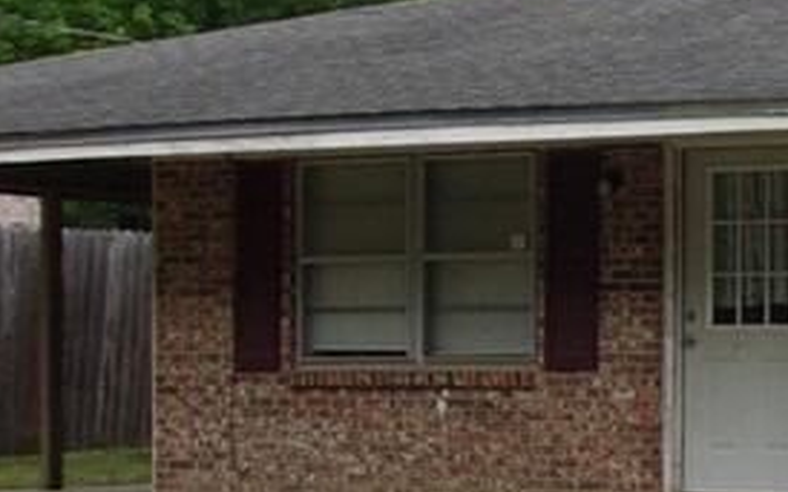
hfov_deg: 17.1
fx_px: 2297
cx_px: 1260
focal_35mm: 107
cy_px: 387
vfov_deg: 12.2
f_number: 3
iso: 80
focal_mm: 4.9
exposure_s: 1/240
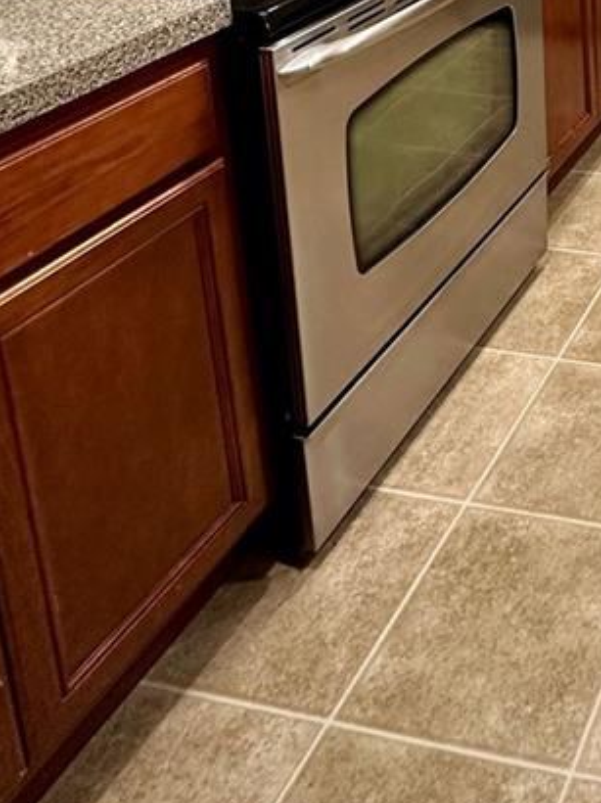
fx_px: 950
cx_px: 846
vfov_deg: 35.9
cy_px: -157
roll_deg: -1.1
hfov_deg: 27.2
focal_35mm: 41
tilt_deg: -9.5
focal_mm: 2.22
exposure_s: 1/60
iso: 160
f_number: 2.2
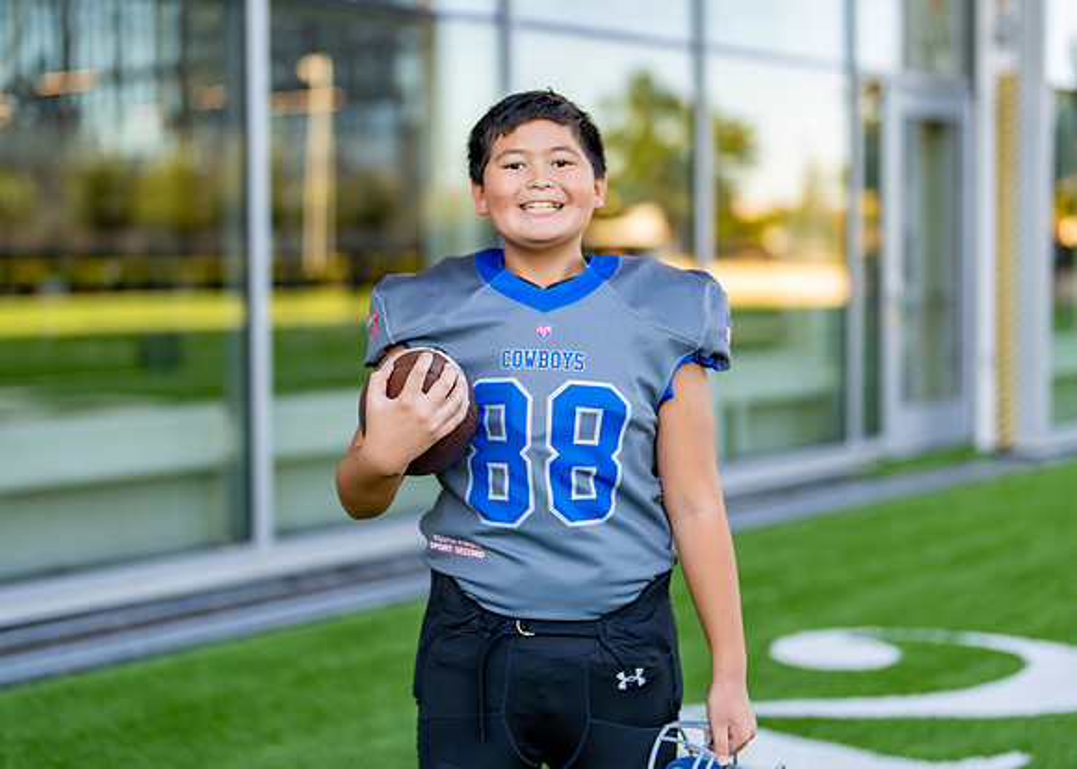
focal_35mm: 60
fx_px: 1850
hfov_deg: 32.5
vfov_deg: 23.5
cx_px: 543
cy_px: 335
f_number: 1.2
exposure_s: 1/640
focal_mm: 50
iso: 100
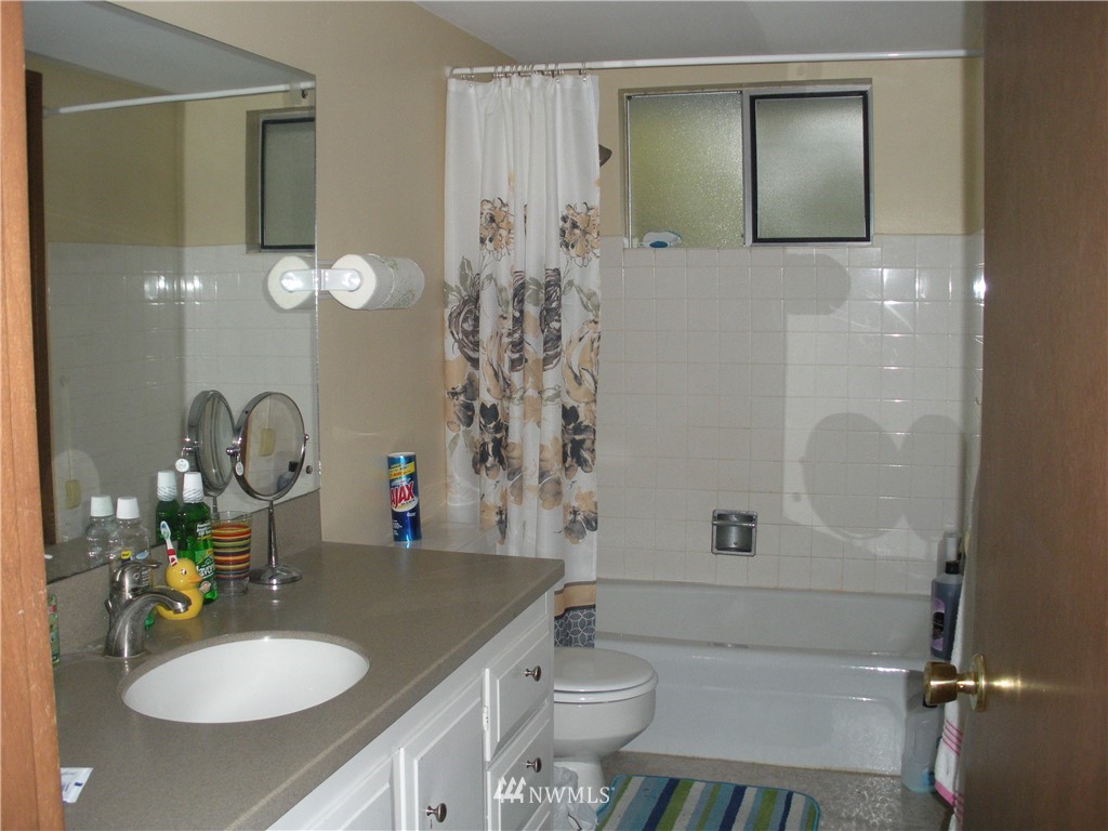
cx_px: 554
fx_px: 1152
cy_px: 416
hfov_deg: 51.4
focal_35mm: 36
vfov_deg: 39.7
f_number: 3.5
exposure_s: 1/60
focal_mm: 6.3
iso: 196
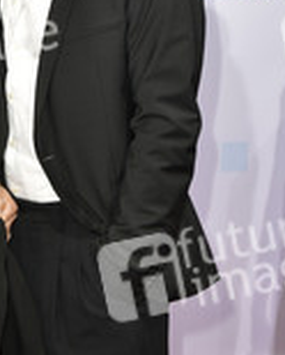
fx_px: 893
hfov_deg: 17.7
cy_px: 152
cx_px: 7
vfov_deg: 22.4
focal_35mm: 85
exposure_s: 1/160
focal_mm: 35
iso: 320
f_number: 7.1
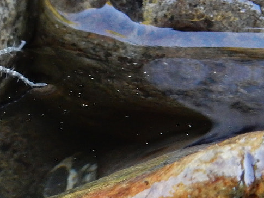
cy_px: 70
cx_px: 19
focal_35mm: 198
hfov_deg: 9.9
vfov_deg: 7.5
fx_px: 1510
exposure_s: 1/25
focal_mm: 10.7
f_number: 4.5
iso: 400
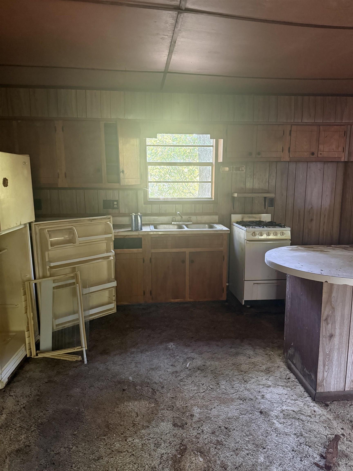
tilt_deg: -8.7
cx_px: 176
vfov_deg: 71.6
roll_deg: -0.1
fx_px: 326
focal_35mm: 24
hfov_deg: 56.8
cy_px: 236
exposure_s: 1/40
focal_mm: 6.76
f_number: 1.78
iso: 1000
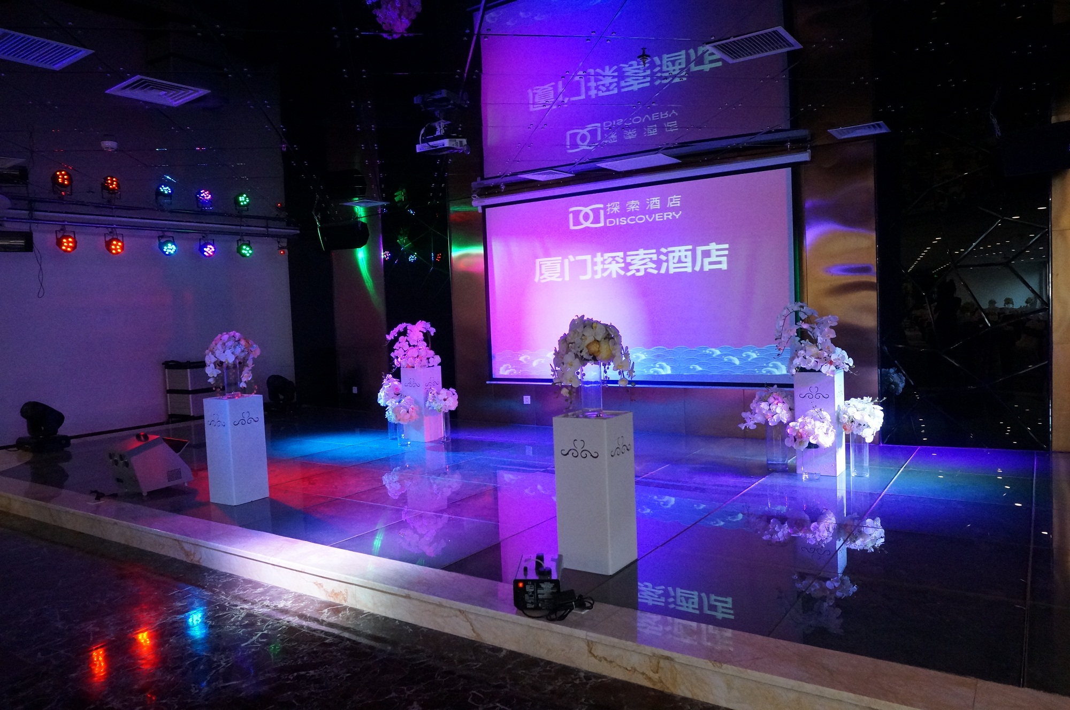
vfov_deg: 50.3
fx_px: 757
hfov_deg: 70.5
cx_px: 535
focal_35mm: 26
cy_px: 355
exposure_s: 1/60
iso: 3200
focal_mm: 17
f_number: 6.3
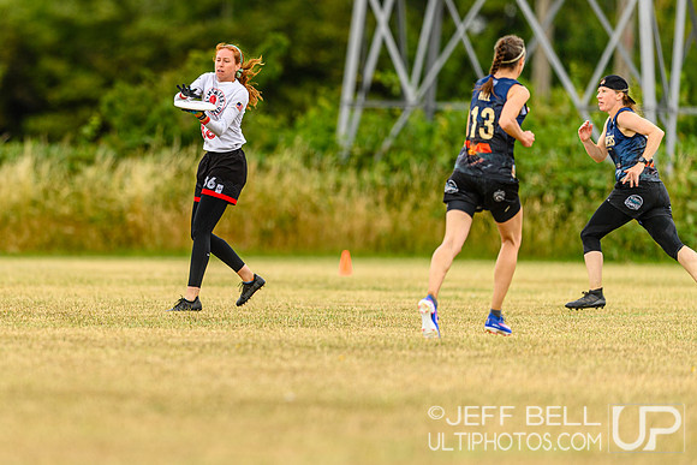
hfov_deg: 3.4
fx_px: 11702
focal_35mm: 604
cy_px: 225
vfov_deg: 2.3
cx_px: 181
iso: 110
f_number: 3.2
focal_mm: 400
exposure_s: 1/1000
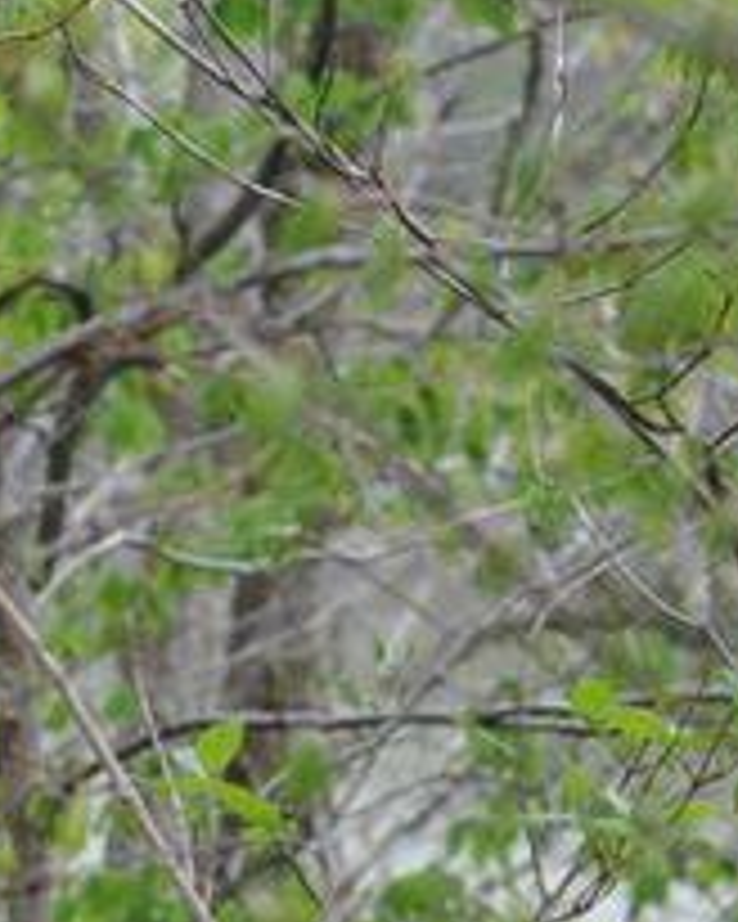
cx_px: -693
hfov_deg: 2.9
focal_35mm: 528
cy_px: 382
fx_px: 14416
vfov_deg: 3.7
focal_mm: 50
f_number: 6.3
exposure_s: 1/160
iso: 200
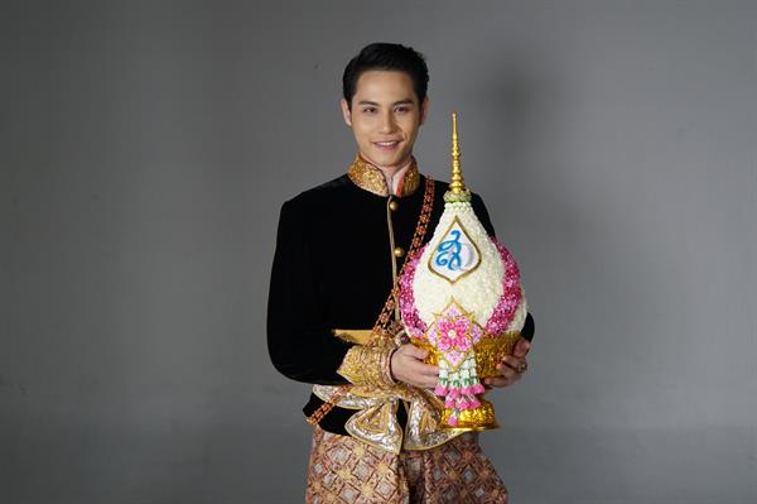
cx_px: 378
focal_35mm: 62
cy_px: 252
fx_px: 1292
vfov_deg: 22.0
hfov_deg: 32.7
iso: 500
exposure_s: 1/80
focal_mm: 41
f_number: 5
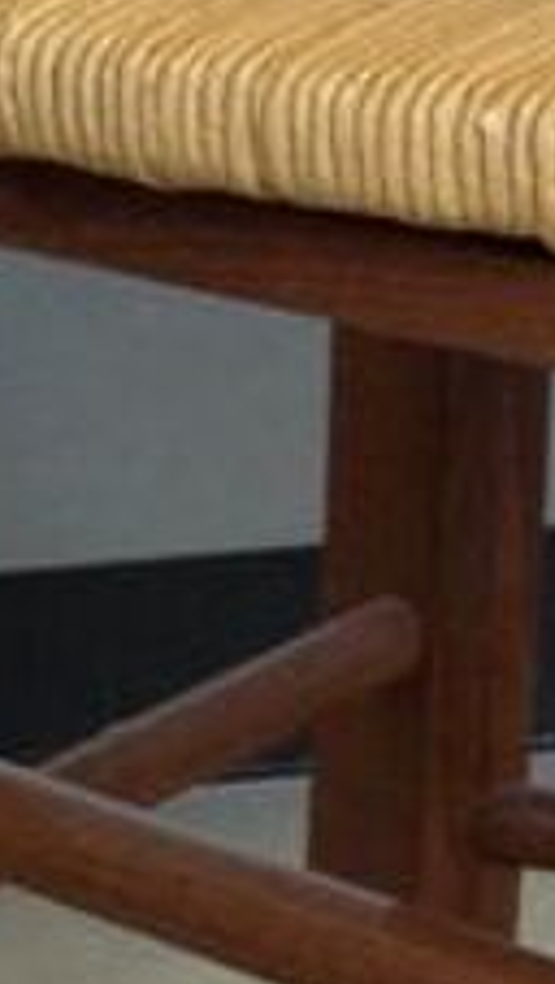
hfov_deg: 5.8
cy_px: 154
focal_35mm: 211
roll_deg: -2.3
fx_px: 5510
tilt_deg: -13.9
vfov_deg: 10.2
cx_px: 312
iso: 125
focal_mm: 4.12
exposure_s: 1/20
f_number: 2.4
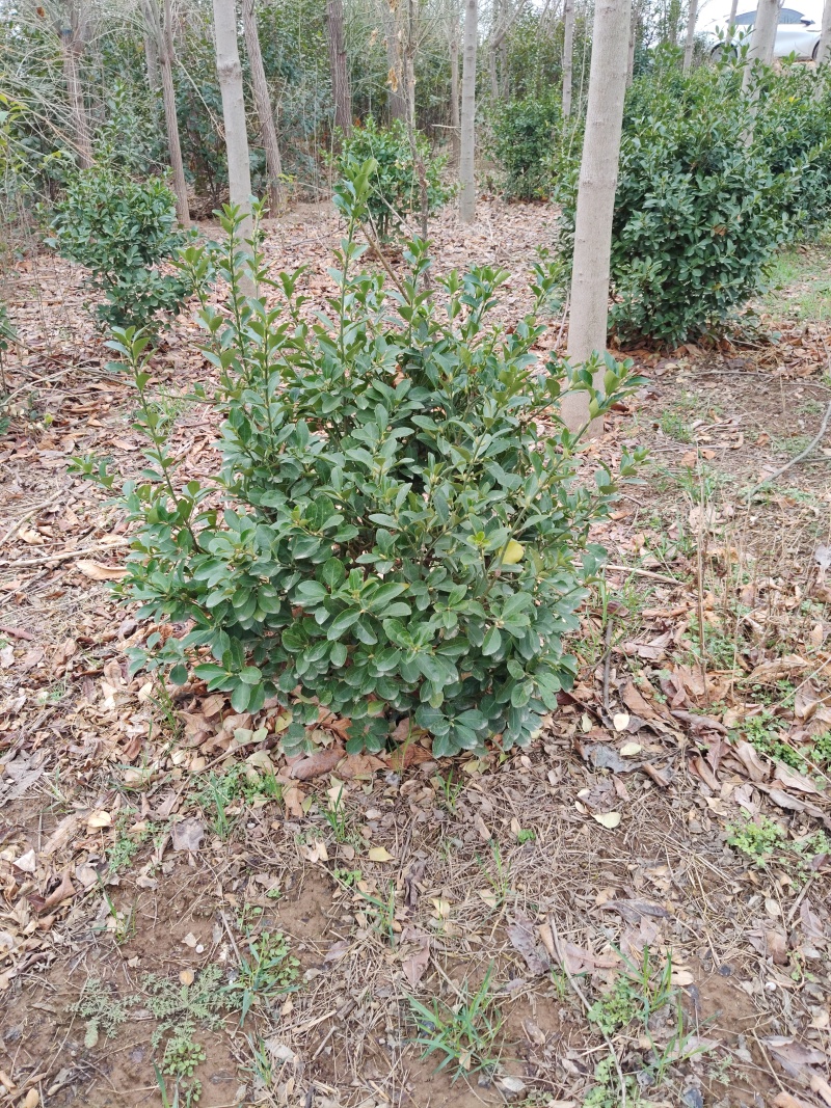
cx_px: 416
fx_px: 832
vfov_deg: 67.3
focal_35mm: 26
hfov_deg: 53.1
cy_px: 554
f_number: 1.88
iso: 99
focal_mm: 4.84
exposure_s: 1/310
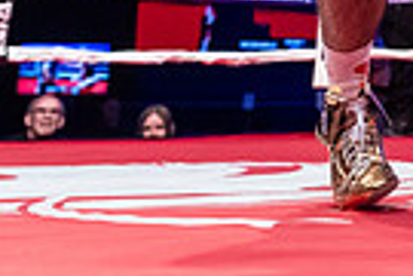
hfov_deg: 15.3
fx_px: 1377
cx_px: 688
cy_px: -164
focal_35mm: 120
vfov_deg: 10.9
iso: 4000
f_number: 2.8
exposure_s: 1/1000
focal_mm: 28
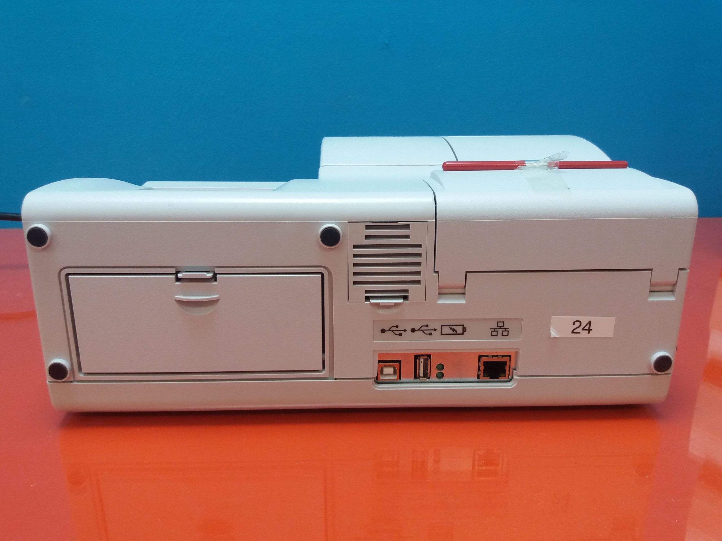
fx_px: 584
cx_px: 361
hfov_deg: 63.4
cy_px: 270
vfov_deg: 49.7
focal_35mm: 28
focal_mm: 3.7
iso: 125
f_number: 1.9
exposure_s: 1/33
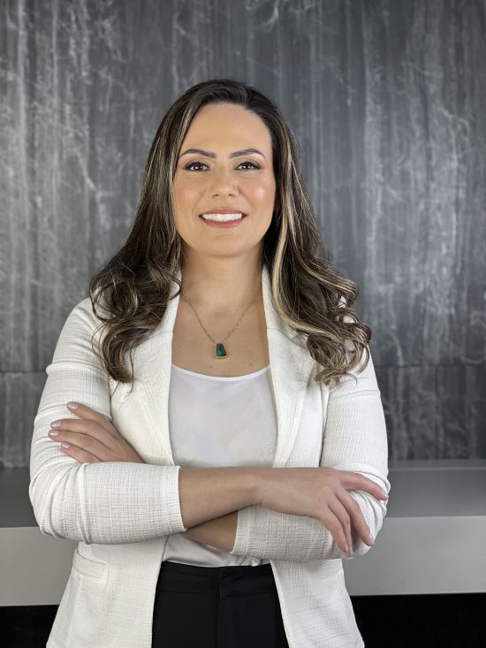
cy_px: 324
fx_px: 1441
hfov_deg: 19.1
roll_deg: +0.8
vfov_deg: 25.3
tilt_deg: -2.8
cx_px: 243
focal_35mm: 77
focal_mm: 9
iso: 125
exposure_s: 1/120
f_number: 2.8
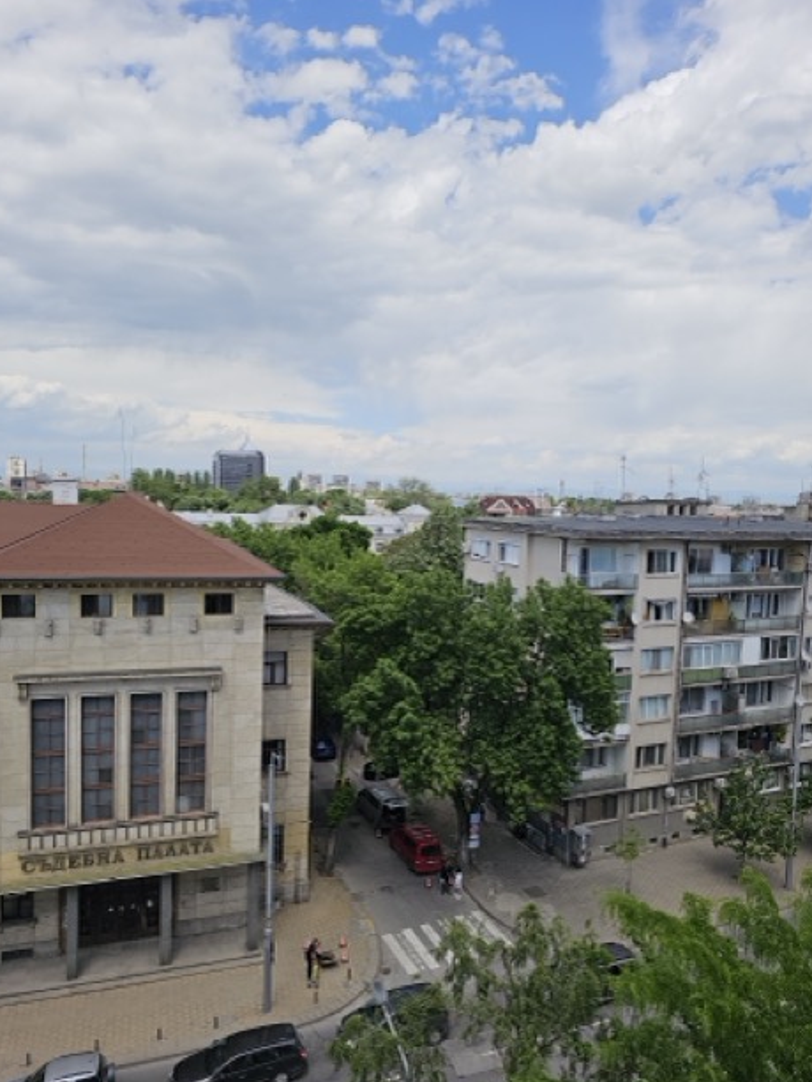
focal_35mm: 24
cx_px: 402
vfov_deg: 71.6
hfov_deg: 56.8
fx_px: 750
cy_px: 563
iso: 10
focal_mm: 6.3
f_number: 1.7
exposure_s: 1/950
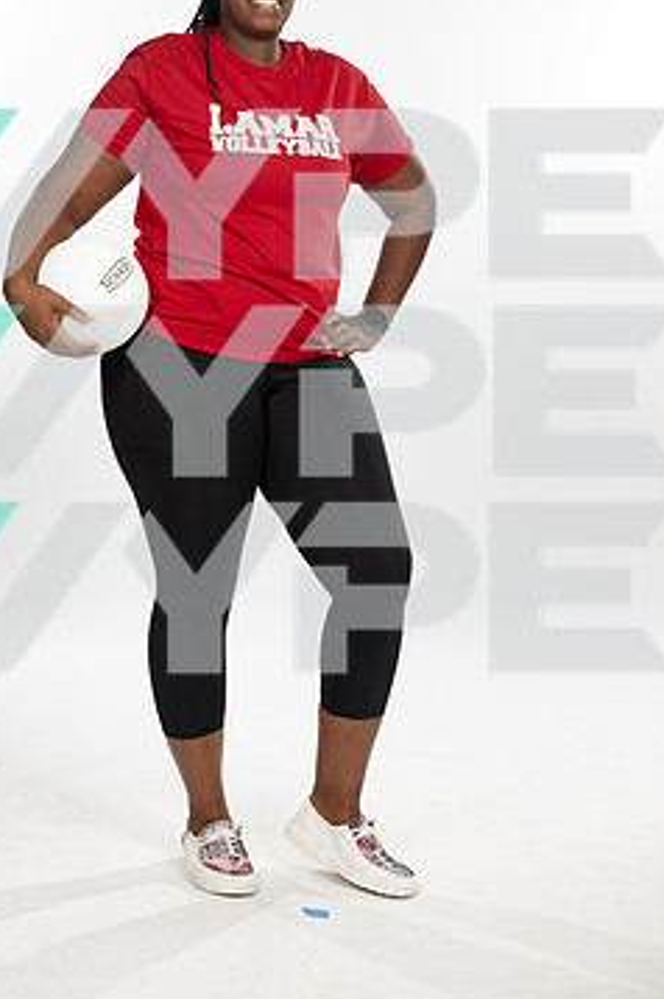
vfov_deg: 27.7
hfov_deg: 18.6
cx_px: 268
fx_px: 2023
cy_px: 393
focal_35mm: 73
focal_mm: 58
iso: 200
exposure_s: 1/250
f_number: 5.6
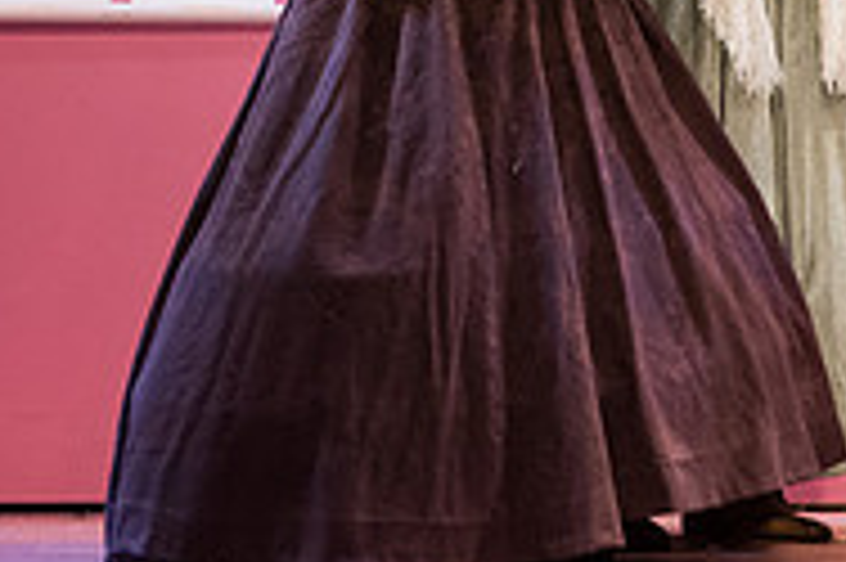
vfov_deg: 2.2
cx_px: 1040
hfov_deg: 3.3
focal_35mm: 617
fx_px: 14487
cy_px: -133
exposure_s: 1/400
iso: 5000
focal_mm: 200
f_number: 4
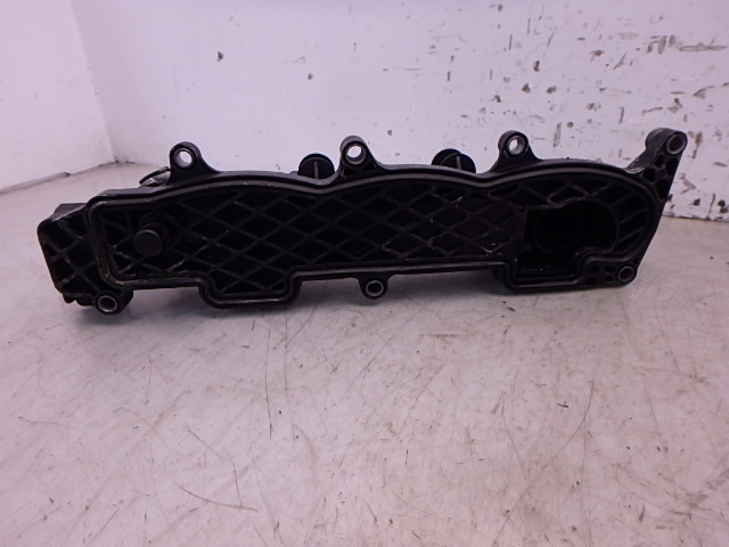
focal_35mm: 21
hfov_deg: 79.0
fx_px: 442
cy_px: 274
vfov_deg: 63.4
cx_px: 364
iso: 200
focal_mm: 3.7
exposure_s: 1/40
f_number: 3.5
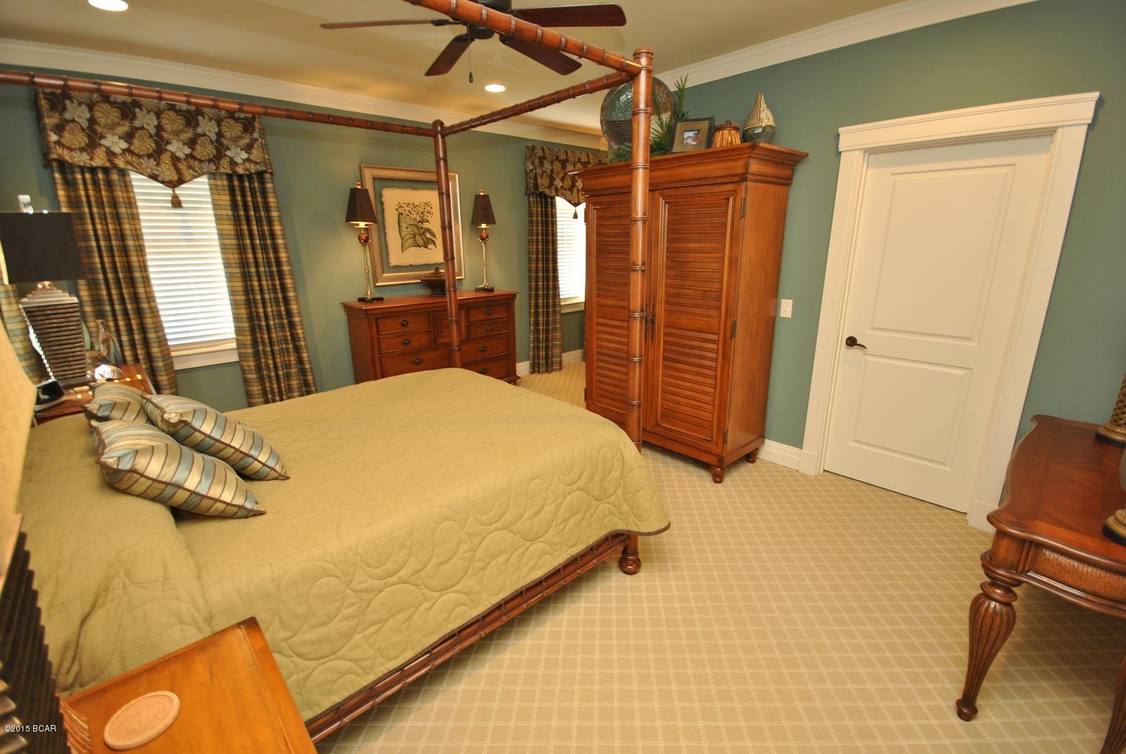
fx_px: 470
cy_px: 377
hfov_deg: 100.3
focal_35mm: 15
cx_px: 563
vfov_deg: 77.5
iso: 200
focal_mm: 10
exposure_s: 1/8
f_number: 4
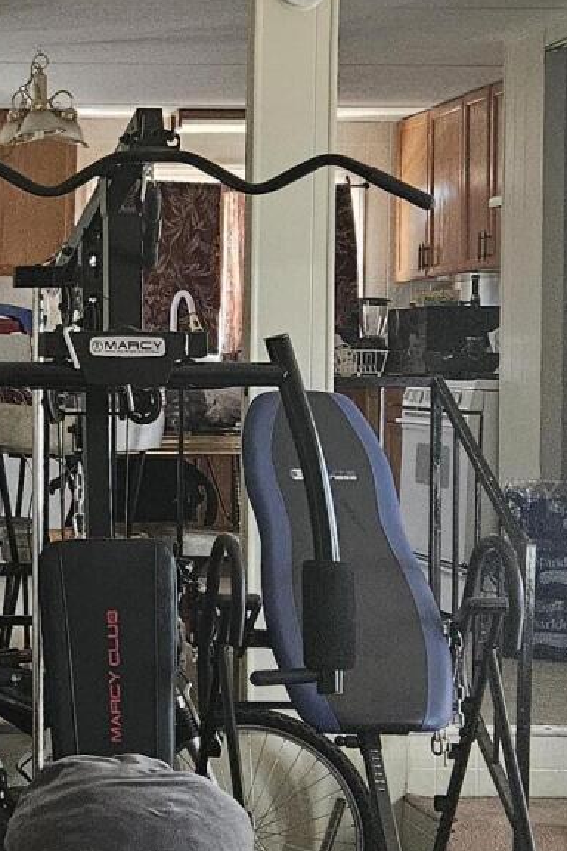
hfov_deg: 15.7
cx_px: -159
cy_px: 383
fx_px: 1961
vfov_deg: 24.5
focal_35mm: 83
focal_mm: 5.4
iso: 800
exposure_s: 1/240
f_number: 1.8
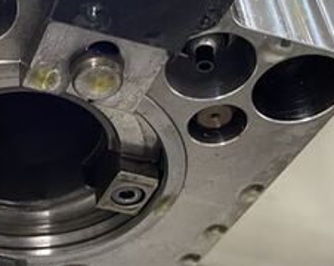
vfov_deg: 21.2
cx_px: 7
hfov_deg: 25.3
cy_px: 157
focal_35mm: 72
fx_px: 711
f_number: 1.8
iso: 640
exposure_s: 1/30
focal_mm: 4.25
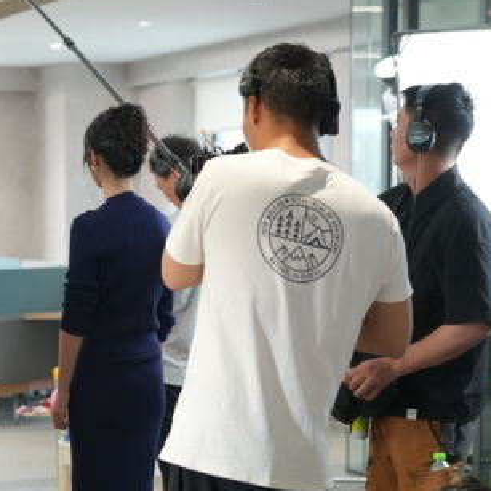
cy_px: 326
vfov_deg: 17.2
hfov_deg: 16.8
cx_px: -6
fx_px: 1621
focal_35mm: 101
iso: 320
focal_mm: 38
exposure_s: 1/125
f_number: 2
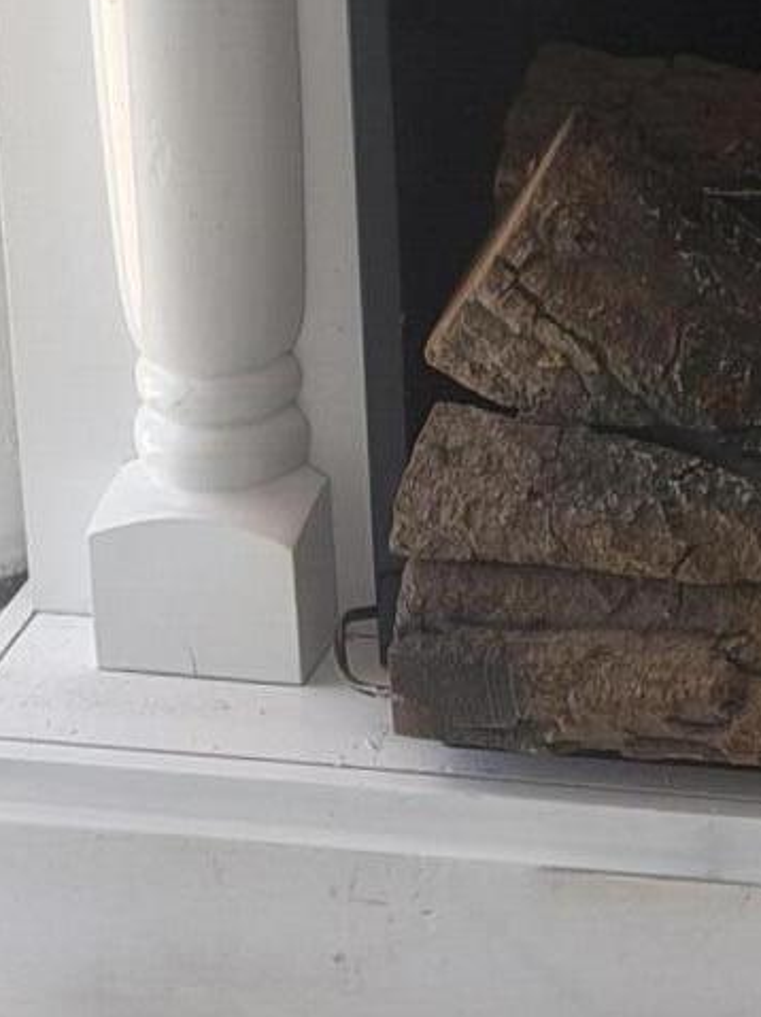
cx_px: 1146
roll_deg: +0.8
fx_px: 5897
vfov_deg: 9.6
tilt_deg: -17.2
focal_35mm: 201
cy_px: -528
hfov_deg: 7.3
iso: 50
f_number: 1.78
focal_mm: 6.76
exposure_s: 1/130
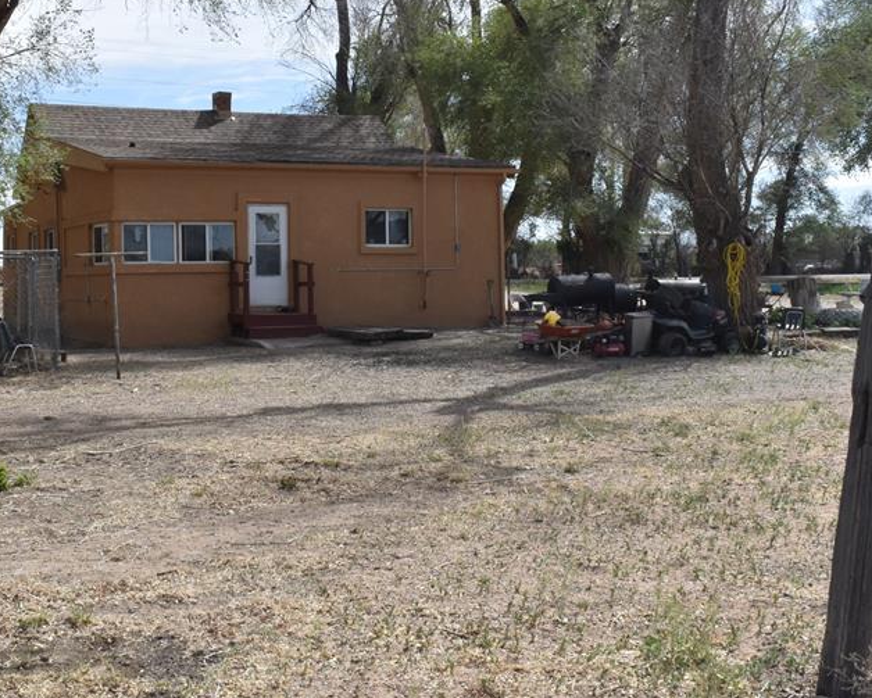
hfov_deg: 35.4
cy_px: 244
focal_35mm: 53
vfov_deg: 28.6
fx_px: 1362
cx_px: 350
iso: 450
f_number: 25
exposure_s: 1/200
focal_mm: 23
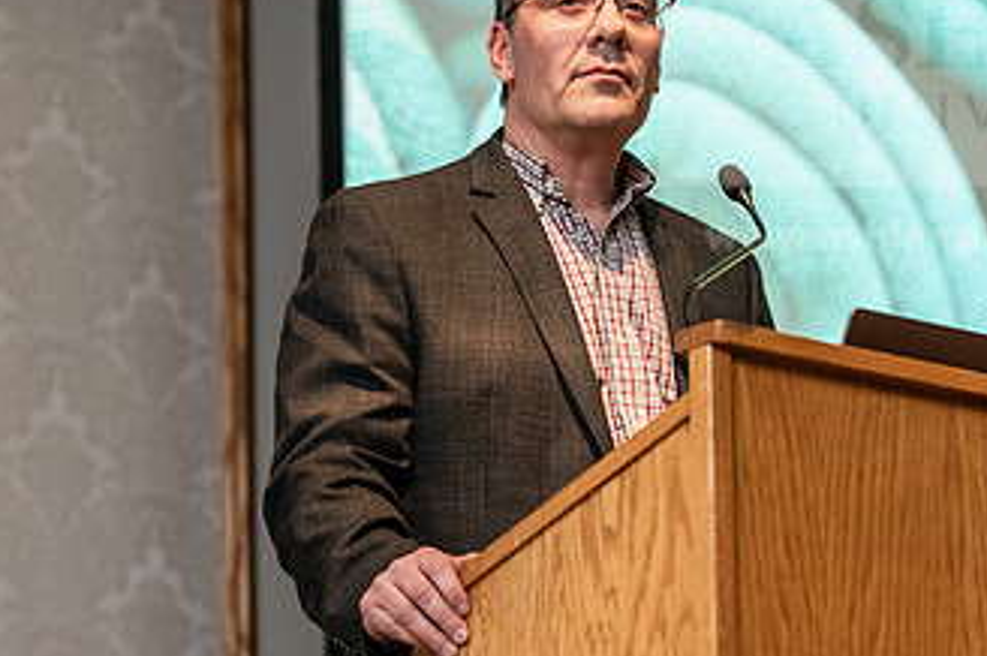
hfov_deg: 11.1
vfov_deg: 7.4
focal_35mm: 186
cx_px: 569
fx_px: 5094
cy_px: 299
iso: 1000
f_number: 3.2
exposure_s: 1/200
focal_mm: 105
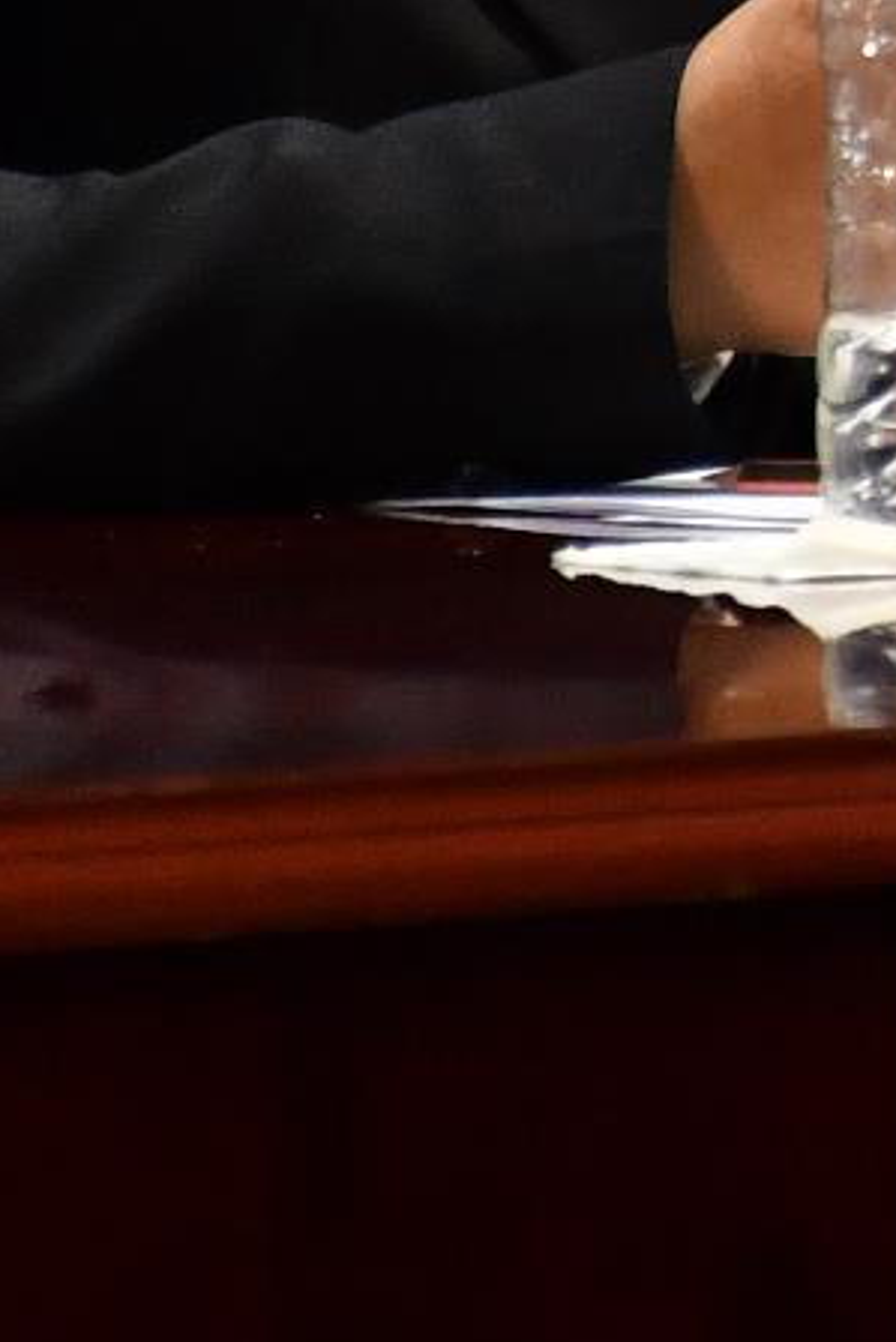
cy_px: -842
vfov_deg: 2.0
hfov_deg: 1.3
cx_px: 3135
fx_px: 38943
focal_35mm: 1044
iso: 1250
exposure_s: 1/100
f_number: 5.6
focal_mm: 112
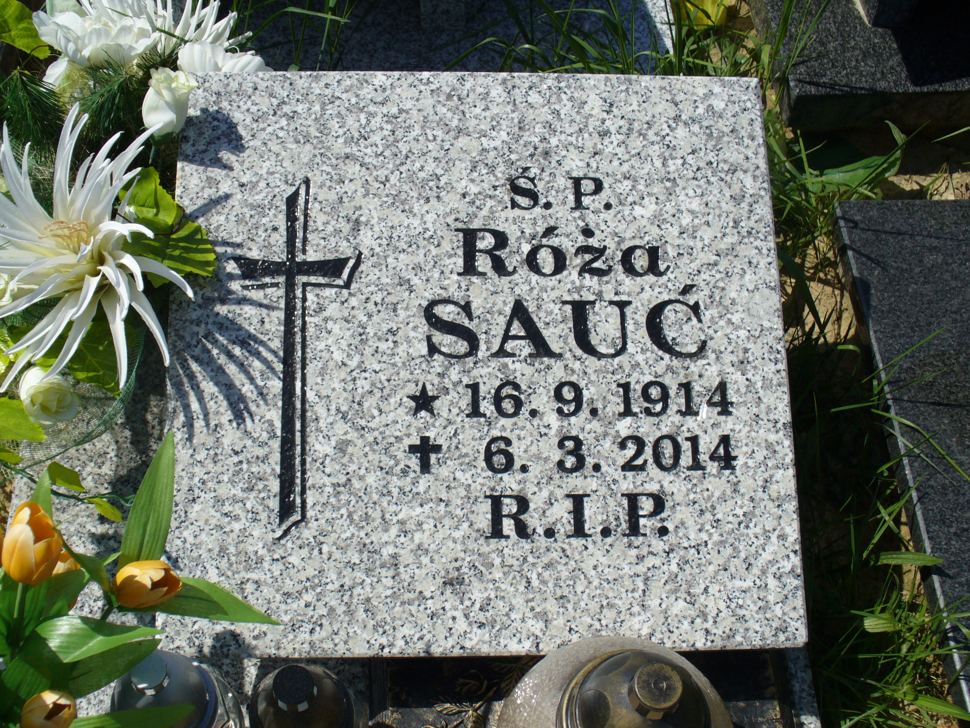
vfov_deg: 34.3
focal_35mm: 42
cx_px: 485
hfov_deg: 44.8
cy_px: 364
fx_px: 1177
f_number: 5.8
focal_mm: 7
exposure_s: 1/500
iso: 80
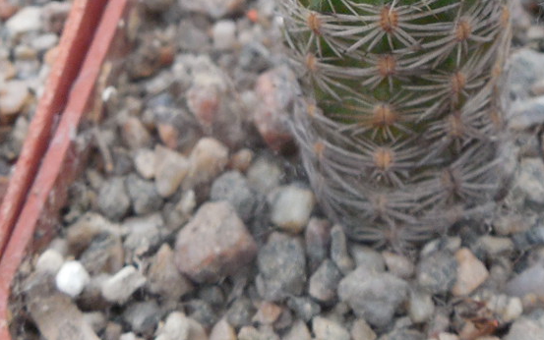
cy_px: -167
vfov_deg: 13.0
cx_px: 279
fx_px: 1409
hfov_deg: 21.9
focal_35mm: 95
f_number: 3.6
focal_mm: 5.6
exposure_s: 1/30
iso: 250
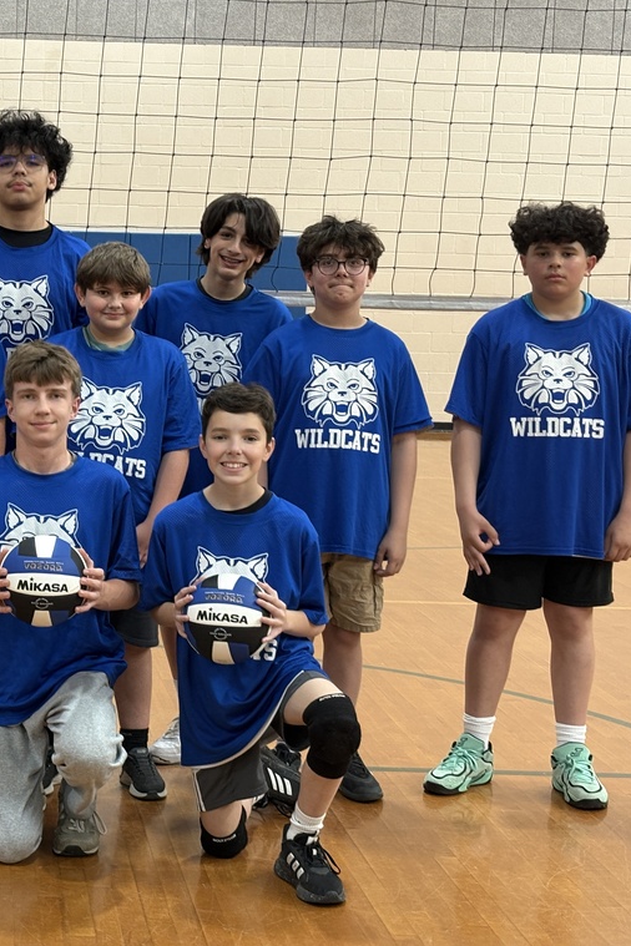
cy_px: 470
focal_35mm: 73
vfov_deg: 27.7
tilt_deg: -4.3
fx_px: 1919
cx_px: 17
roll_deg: -1.7
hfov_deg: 18.3
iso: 160
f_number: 1.6
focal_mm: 5.96
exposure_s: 1/40
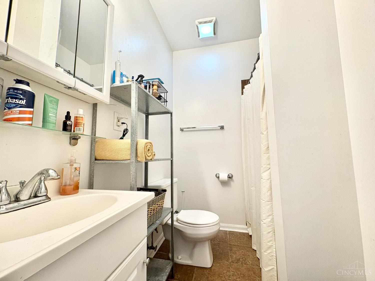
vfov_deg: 85.7
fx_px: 152
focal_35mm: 14
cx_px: 188
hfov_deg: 102.1
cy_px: 140
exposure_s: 1/120
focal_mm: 2.22
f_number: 2.2
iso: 160
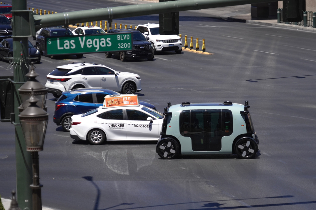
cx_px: 158
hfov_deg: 14.1
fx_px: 1281
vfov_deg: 9.4
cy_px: 105
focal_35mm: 146
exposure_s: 1/2500
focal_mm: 146
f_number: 6.3
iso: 320
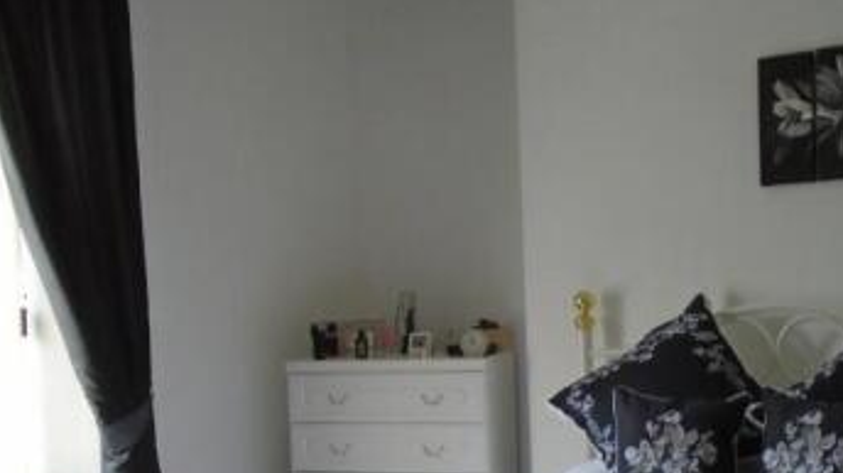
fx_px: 1072
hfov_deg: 42.8
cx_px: 472
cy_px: 332
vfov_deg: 24.7
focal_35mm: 48
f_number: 3.2
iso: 250
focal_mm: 4.6
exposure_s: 1/30
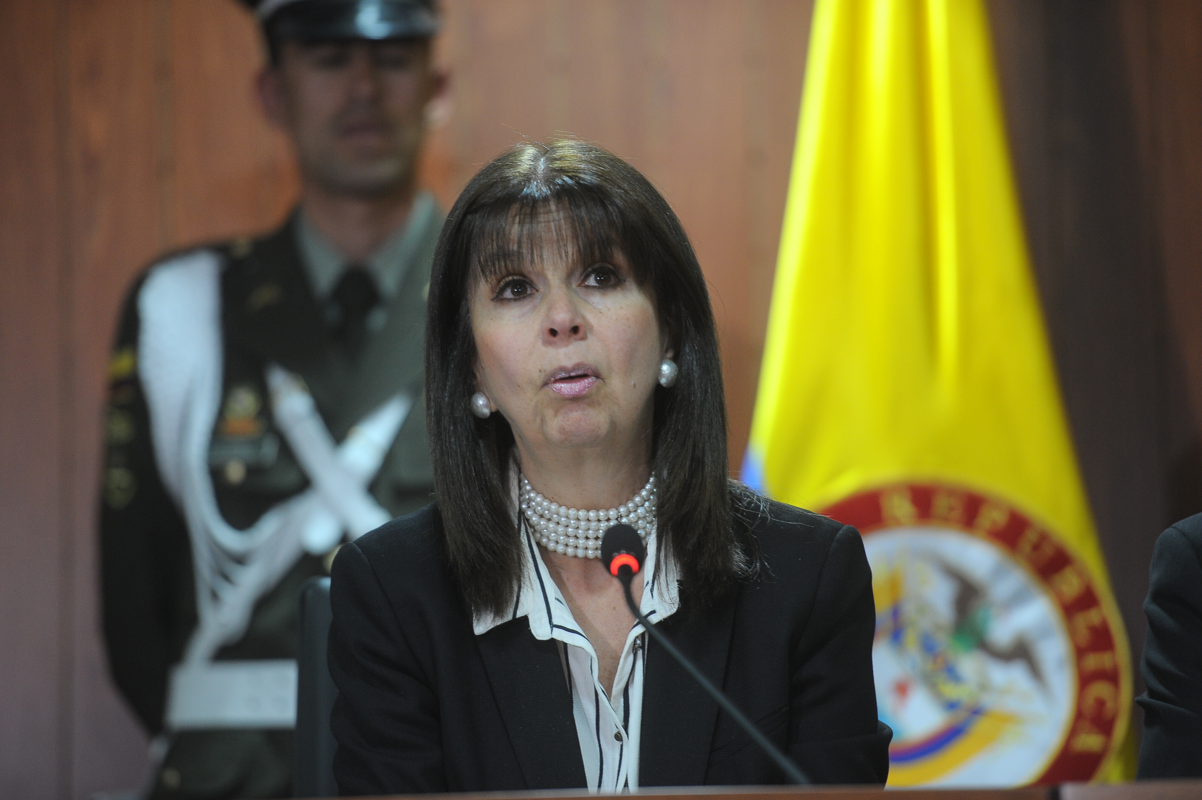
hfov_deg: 10.3
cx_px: 601
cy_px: 400
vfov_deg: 6.9
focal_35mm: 200
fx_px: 6673
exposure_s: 1/125
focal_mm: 200
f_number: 2.8
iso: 1600
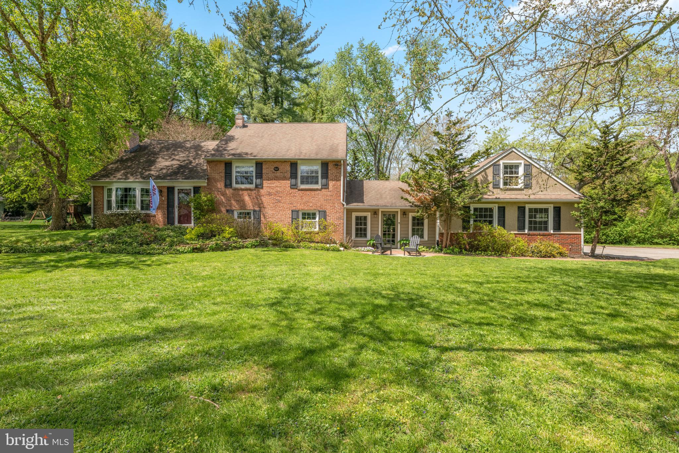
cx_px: 340
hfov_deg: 90.0
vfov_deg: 67.4
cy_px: 226
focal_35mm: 18
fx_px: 339
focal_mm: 18
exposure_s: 1/640
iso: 400
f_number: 9
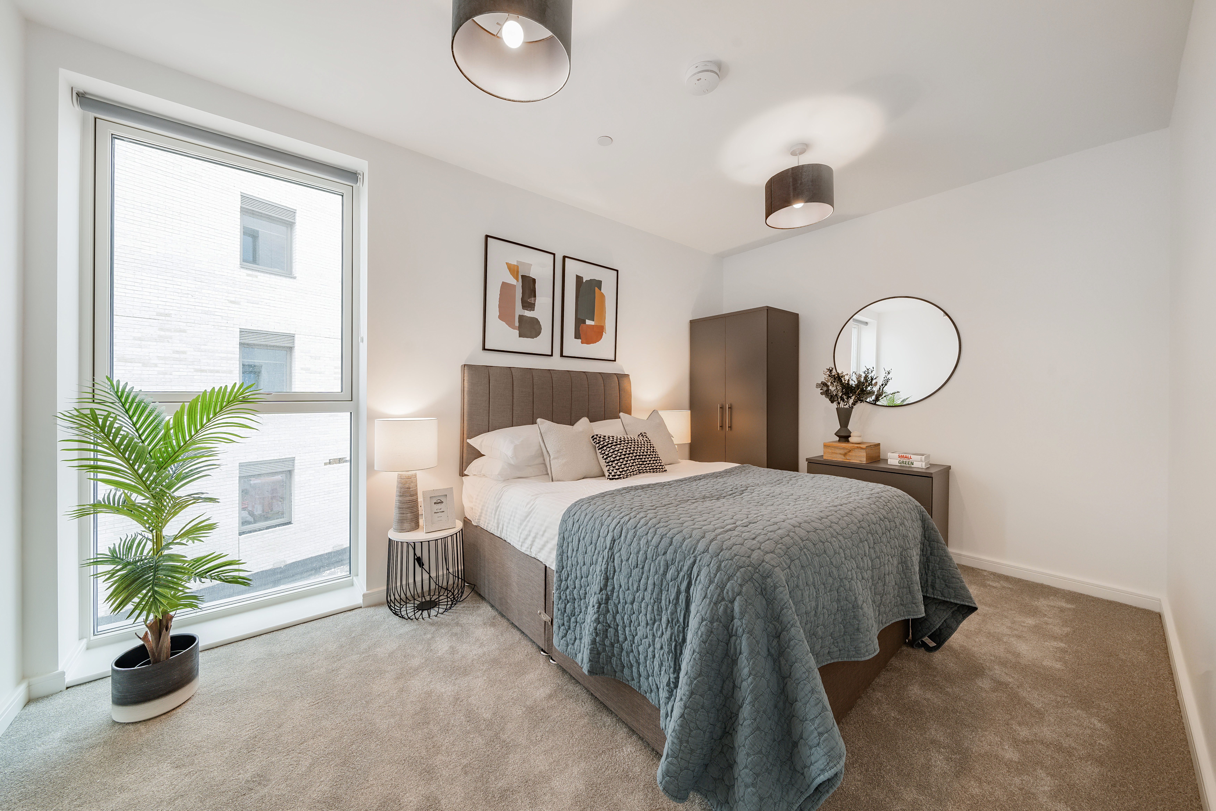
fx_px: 405
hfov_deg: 112.6
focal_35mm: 12
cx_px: 608
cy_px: 406
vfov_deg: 90.0
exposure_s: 1/4
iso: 100
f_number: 8
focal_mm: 12
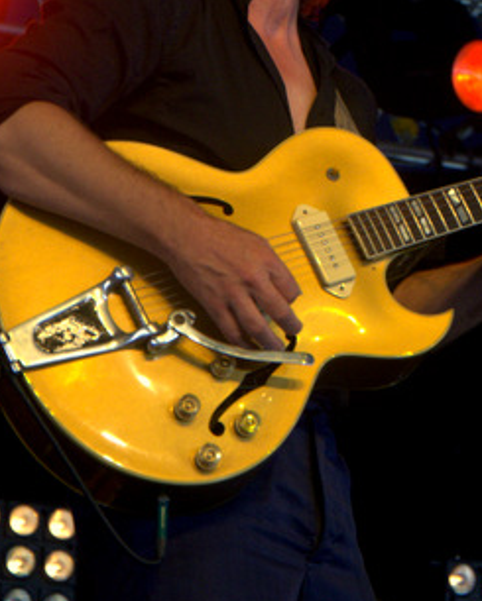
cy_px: 14
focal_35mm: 218
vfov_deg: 8.8
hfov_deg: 7.1
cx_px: 411
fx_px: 3885
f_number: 5.3
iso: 2500
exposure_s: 1/125
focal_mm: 66
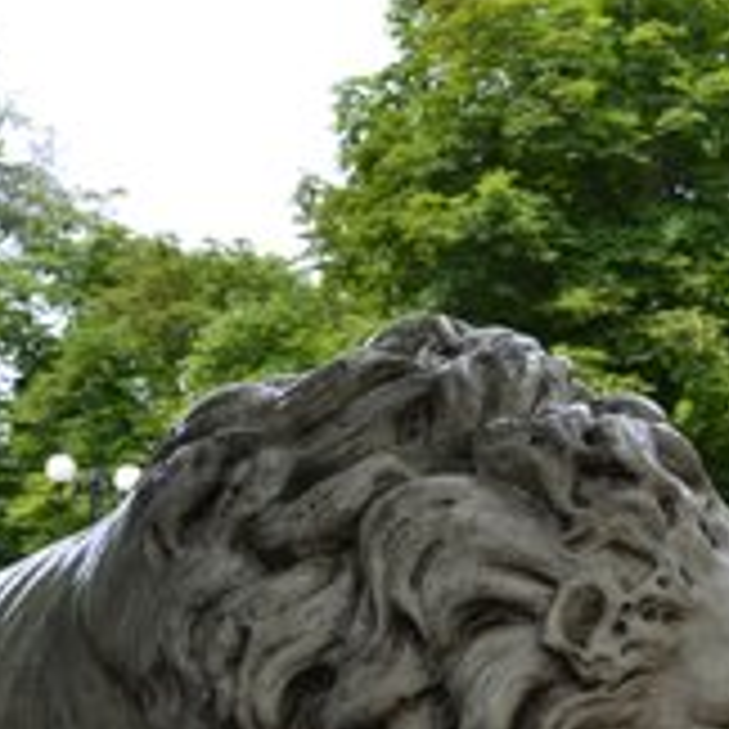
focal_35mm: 82
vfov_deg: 20.9
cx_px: 729
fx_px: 1954
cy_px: 576
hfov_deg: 20.5
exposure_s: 1/250
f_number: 10
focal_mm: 26
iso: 400
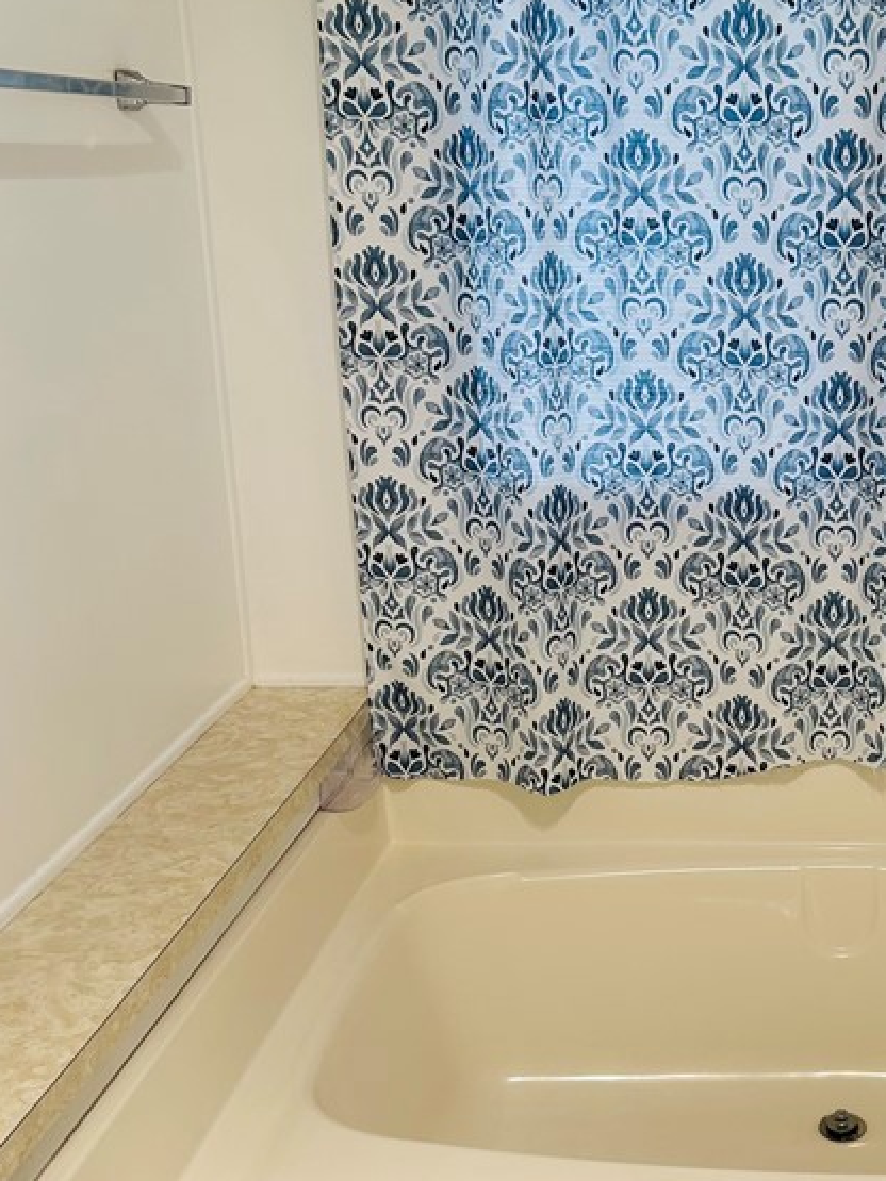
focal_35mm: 48
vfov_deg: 39.6
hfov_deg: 29.3
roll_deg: +0.0
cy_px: 672
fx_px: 1639
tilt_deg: -17.8
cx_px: 762
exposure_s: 1/120
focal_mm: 5.7
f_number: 1.5
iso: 50
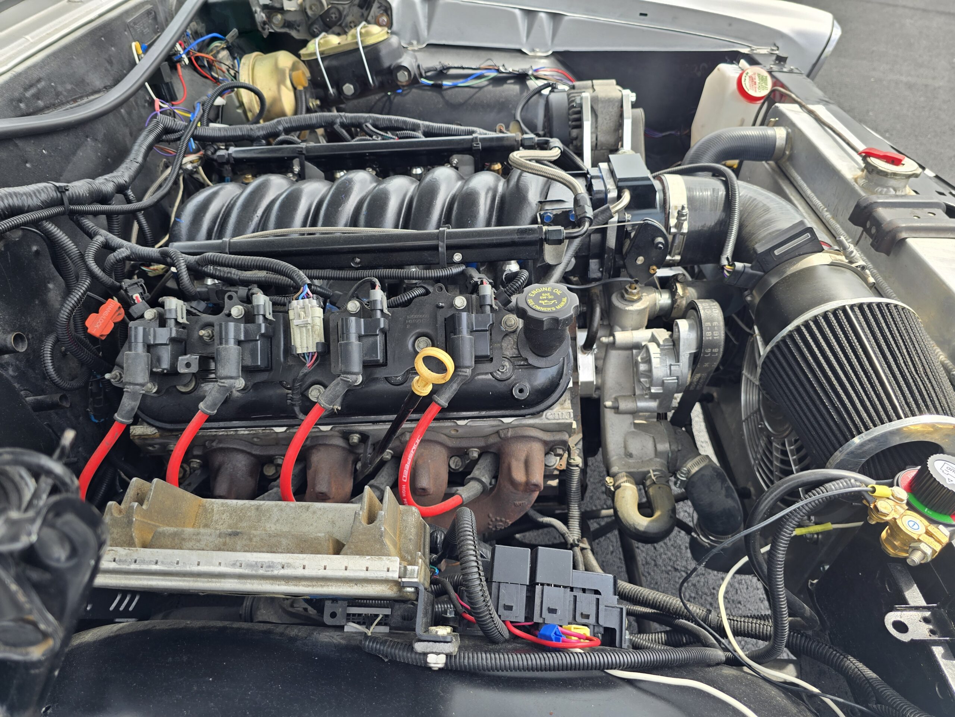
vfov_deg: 58.9
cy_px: 358
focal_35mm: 23
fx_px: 635
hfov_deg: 73.9
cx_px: 478
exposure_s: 1/217
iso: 12
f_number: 1.7
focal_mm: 6.3
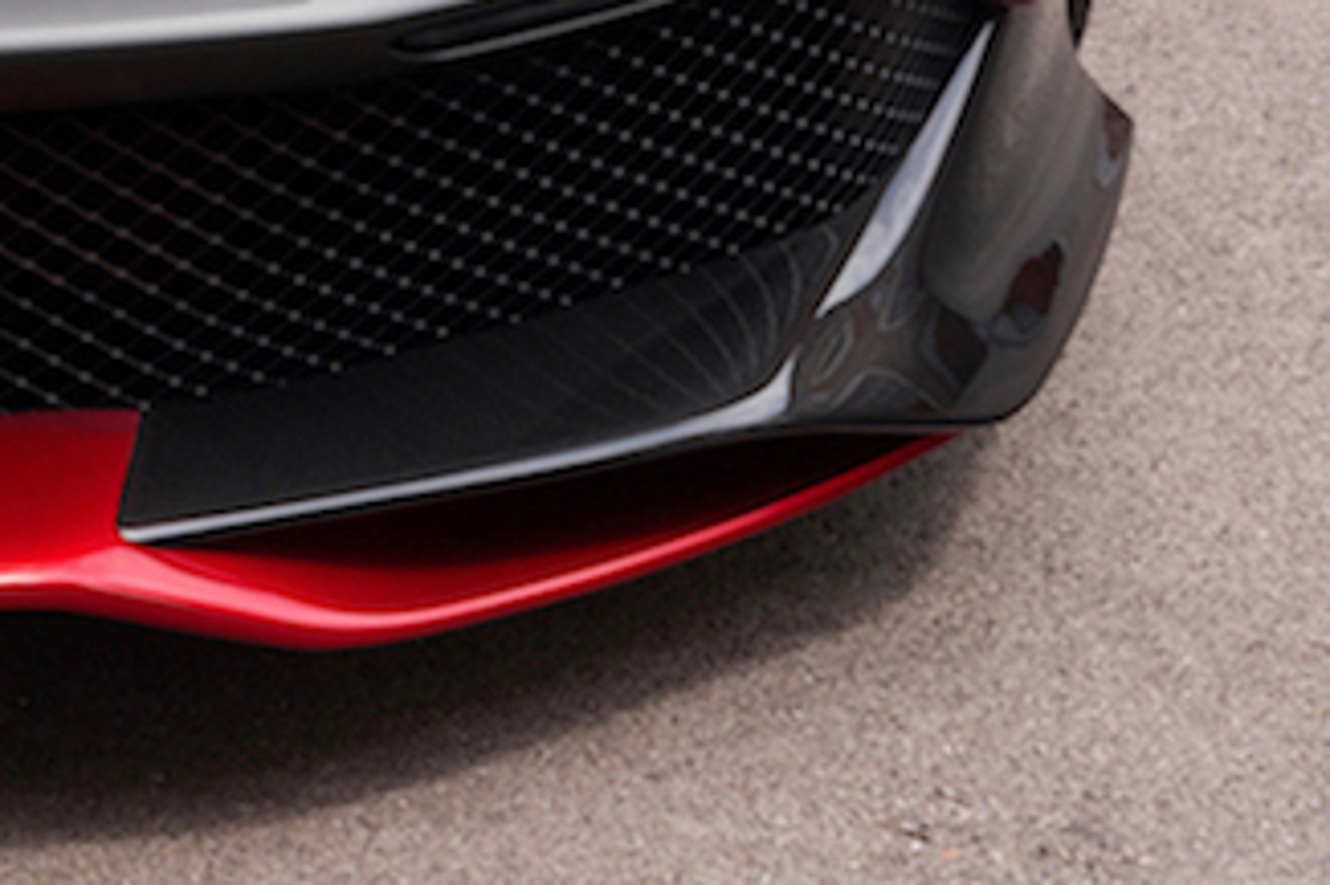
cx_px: -677
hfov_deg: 9.3
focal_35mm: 215
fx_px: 7939
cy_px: -773
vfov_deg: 6.2
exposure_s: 1/25
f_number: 16
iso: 200
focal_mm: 50
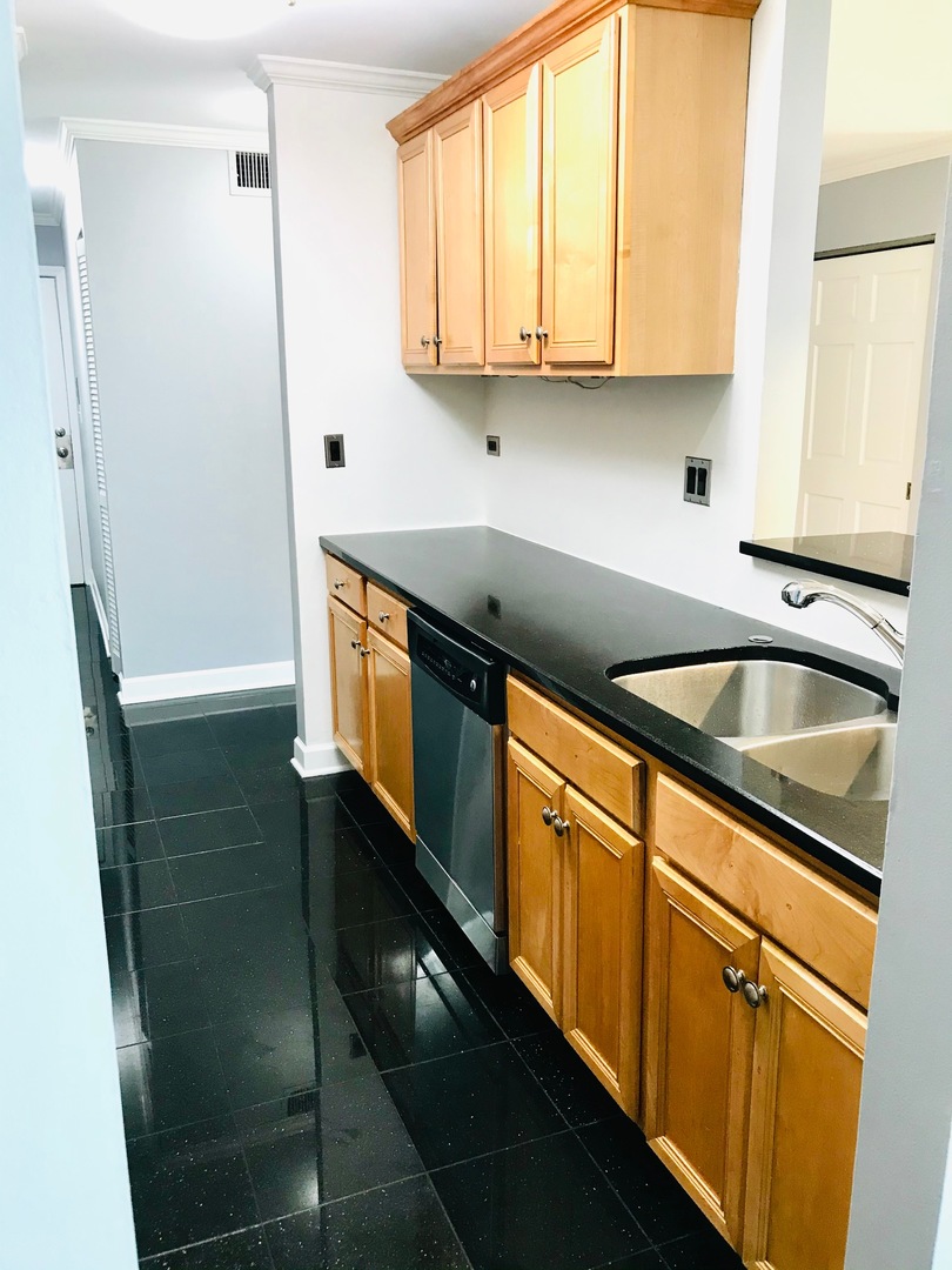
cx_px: 476
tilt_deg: -12.9
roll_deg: -0.1
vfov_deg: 63.4
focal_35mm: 28
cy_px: 635
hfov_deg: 49.7
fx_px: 1027
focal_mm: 3.99
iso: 40
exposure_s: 1/20
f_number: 1.8
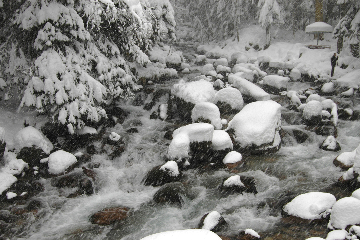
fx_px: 360
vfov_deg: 36.8
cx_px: 180
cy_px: 120
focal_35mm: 36
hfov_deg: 53.2
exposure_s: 1/100
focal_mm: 24
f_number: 5
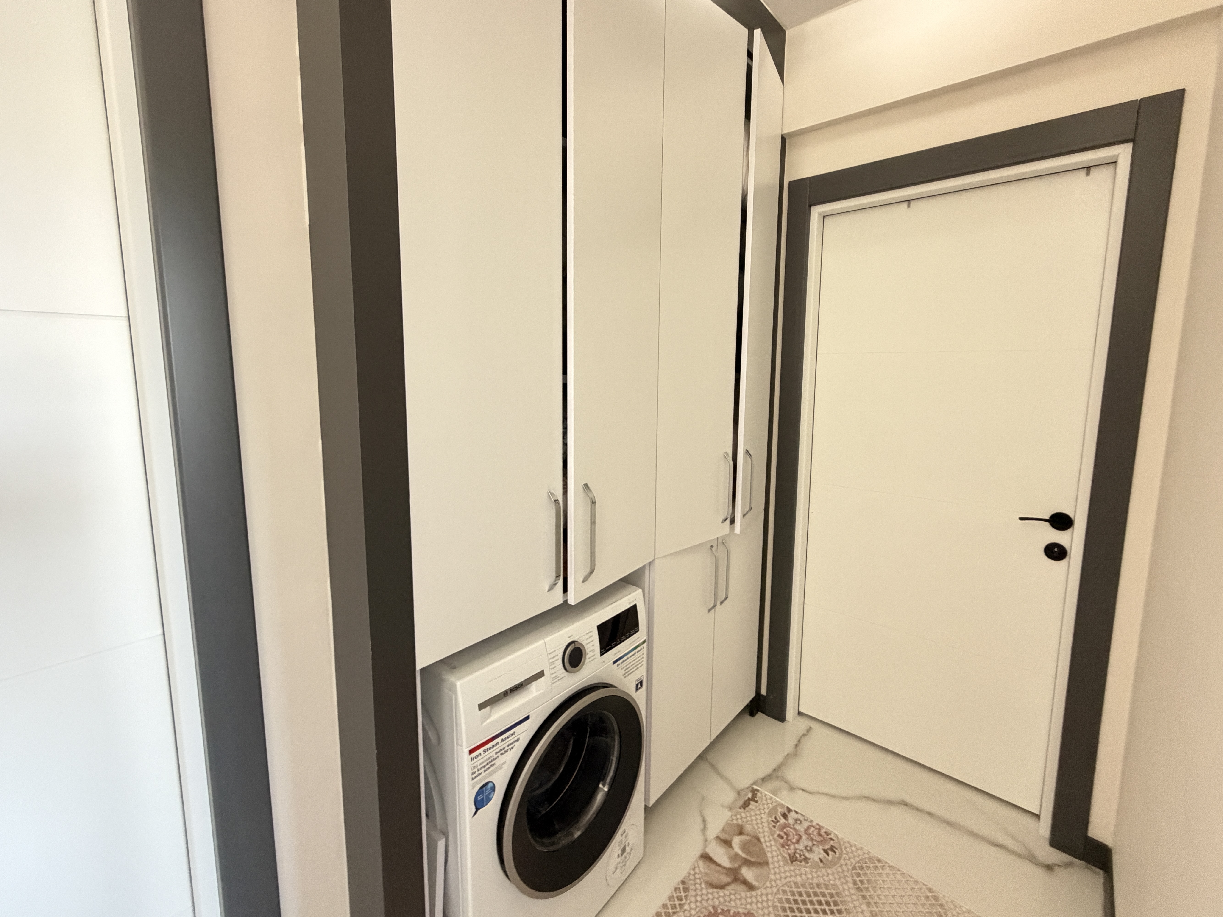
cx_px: 615
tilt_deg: -7.9
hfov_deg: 98.2
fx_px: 530
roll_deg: +0.0
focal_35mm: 15
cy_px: 435
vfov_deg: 81.7
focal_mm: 2.22
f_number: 2.2
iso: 640
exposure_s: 1/60
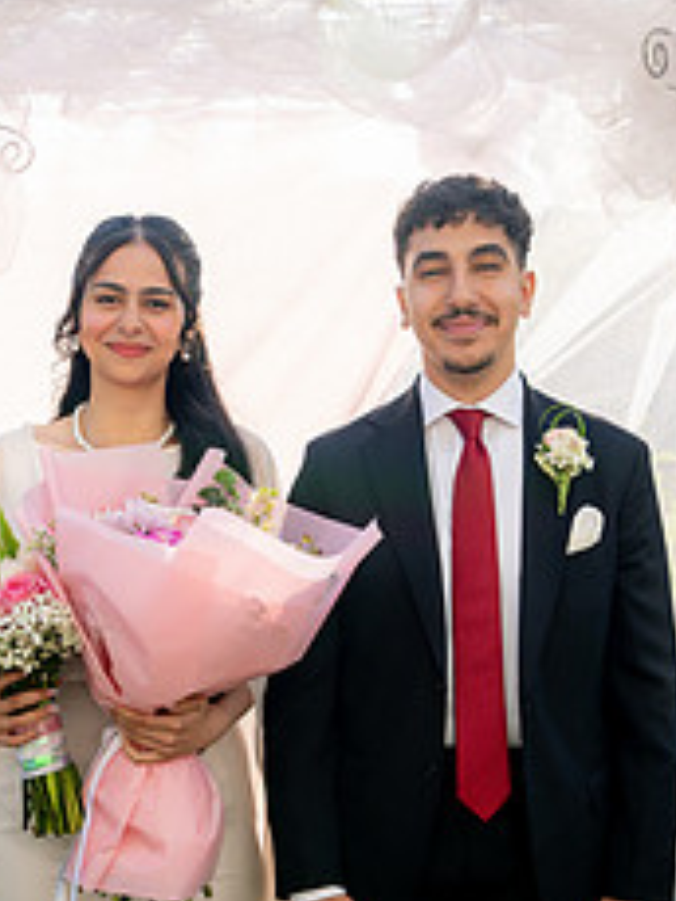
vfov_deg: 28.9
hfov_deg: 22.2
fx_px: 1717
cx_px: 279
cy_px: 681
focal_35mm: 66
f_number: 3.5
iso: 100
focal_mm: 35
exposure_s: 1/500
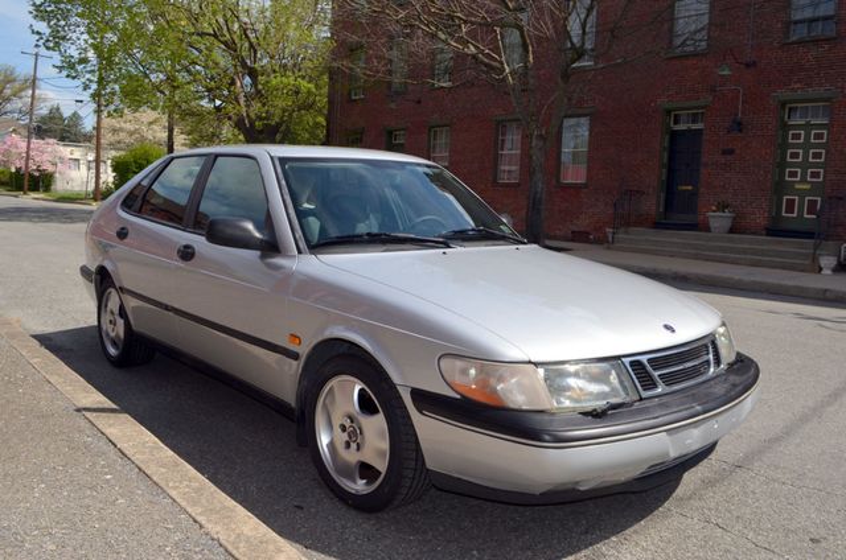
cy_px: 280
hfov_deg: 62.0
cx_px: 423
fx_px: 704
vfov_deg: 43.4
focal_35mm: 30
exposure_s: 1/200
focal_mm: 20
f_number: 13
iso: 100
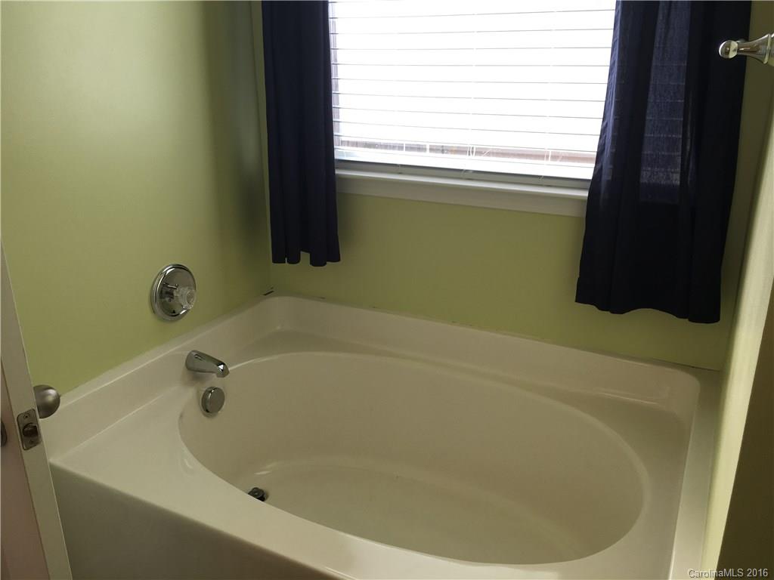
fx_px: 648
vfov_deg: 48.2
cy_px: 290
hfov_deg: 61.7
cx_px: 387
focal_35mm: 29
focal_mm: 4.15
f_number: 2.2
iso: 25
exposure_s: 1/120
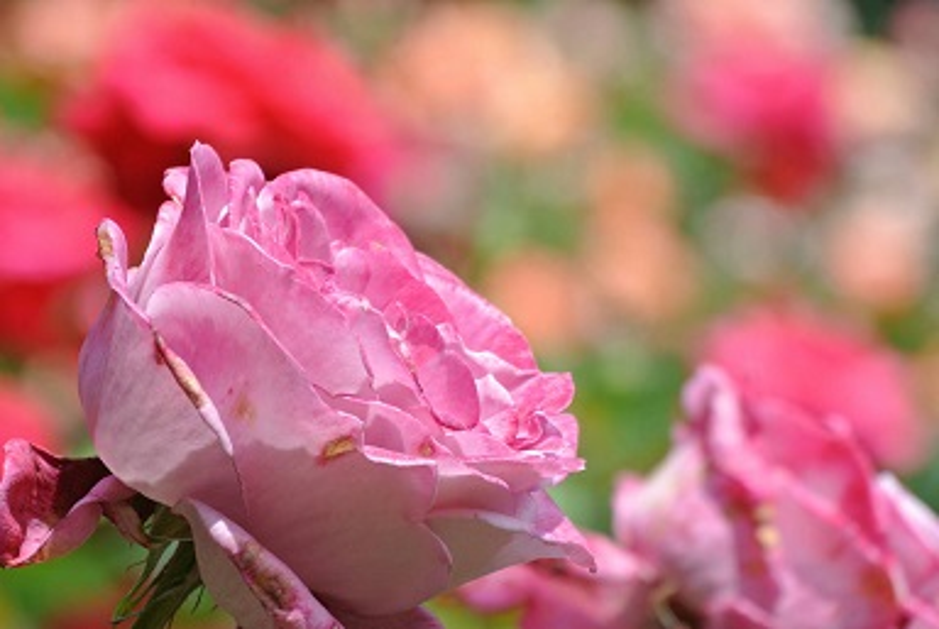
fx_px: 7755
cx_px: 470
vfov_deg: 4.6
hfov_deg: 6.9
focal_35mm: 297
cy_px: 314
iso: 180
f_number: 5.6
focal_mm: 110
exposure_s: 1/500
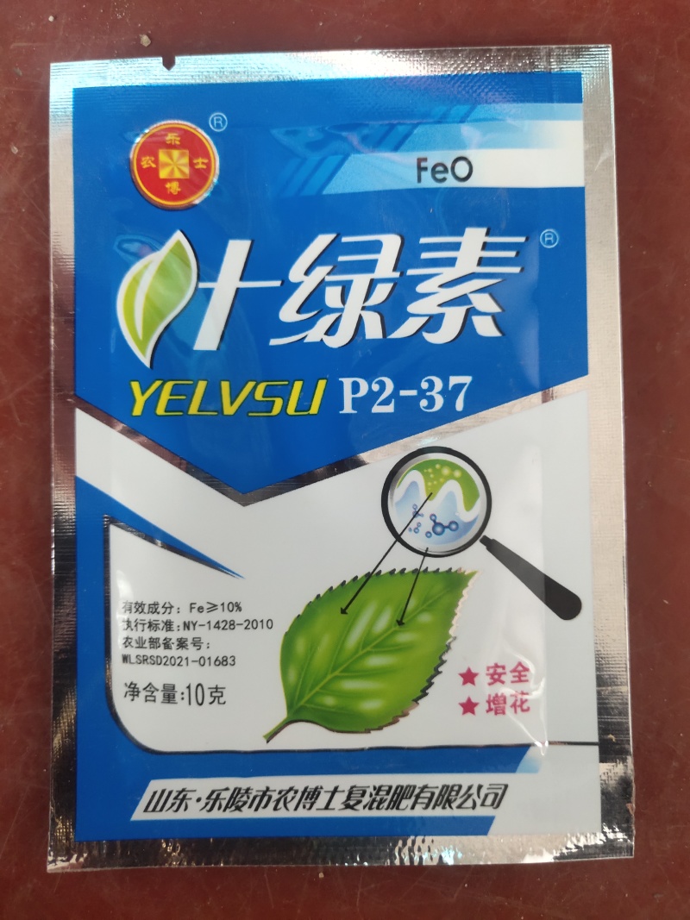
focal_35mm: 29
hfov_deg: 48.2
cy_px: 460
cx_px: 345
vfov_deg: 61.7
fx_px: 771
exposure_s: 1/50
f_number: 1.8
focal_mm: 4.27
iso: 417
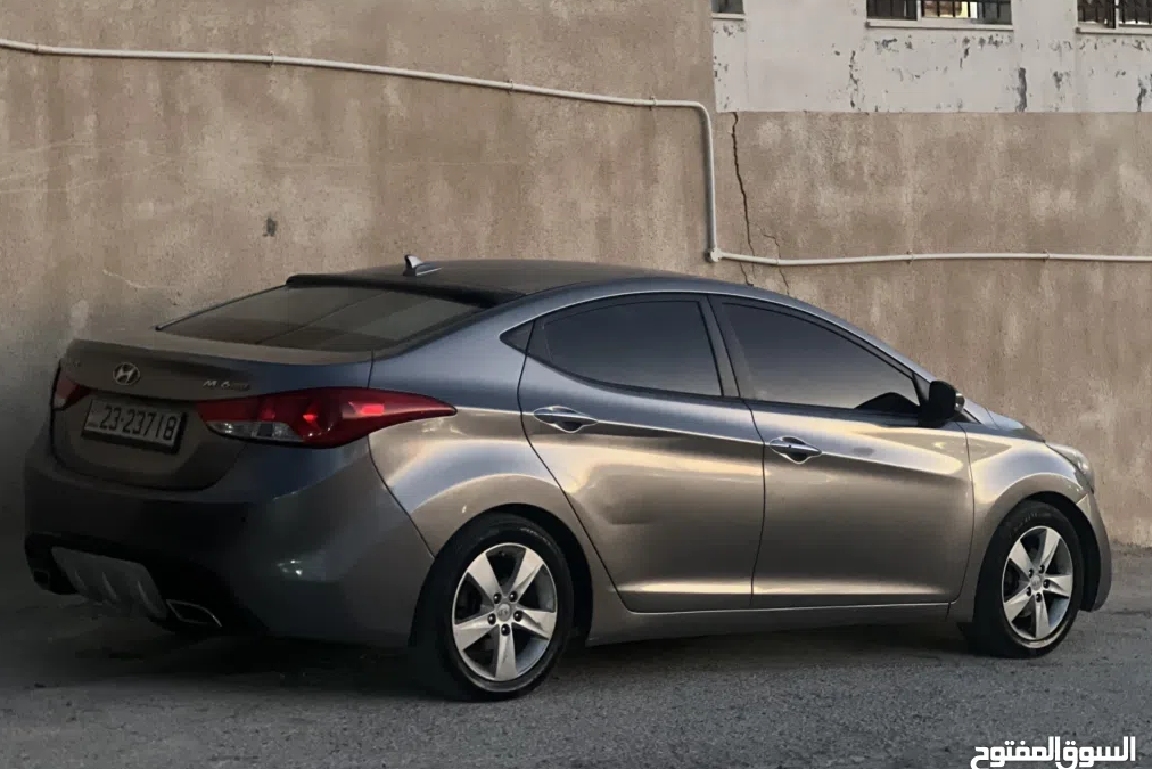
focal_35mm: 81
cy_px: 408
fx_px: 2592
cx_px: 581
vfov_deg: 16.9
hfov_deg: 25.1
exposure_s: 1/14
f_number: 2.8
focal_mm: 9
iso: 1250
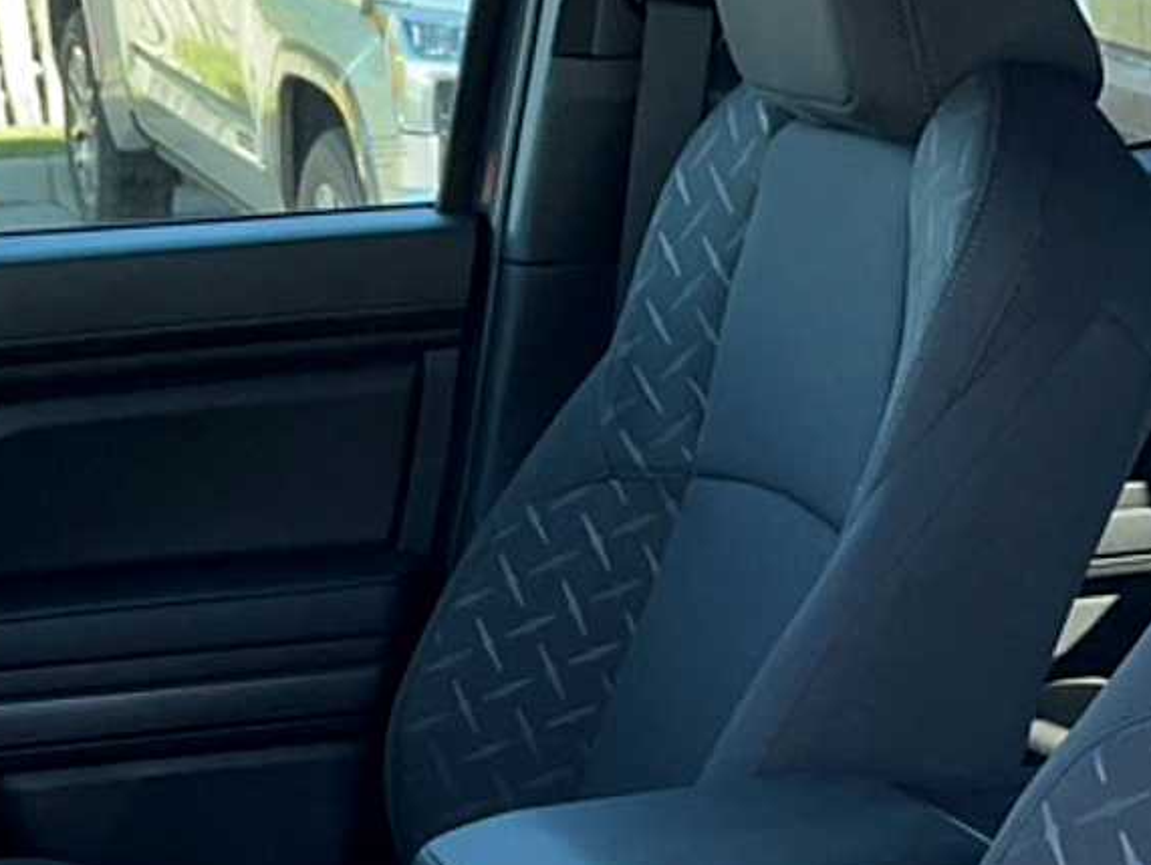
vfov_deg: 17.0
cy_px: 974
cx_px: 810
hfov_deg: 23.1
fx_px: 2795
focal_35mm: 84
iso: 25
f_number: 1.8
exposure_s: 1/120
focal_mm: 3
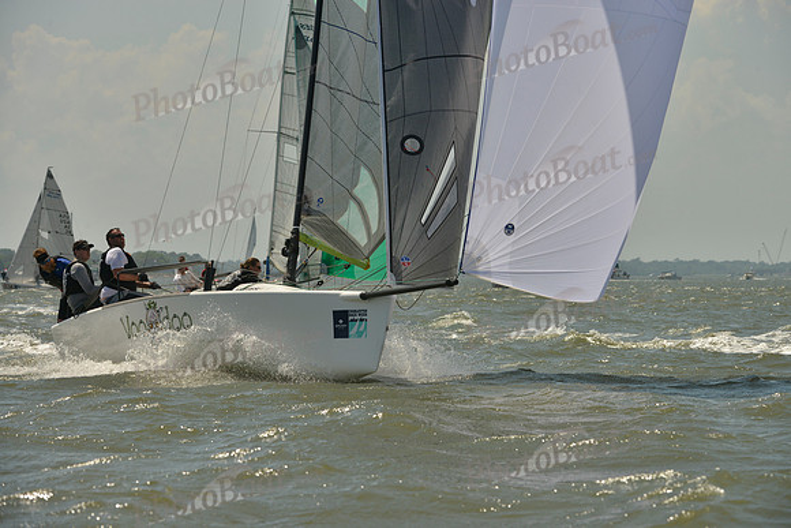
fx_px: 4395
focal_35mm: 200
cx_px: 396
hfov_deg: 10.3
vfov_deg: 6.9
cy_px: 264
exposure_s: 1/1600
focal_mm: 200
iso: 280
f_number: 9
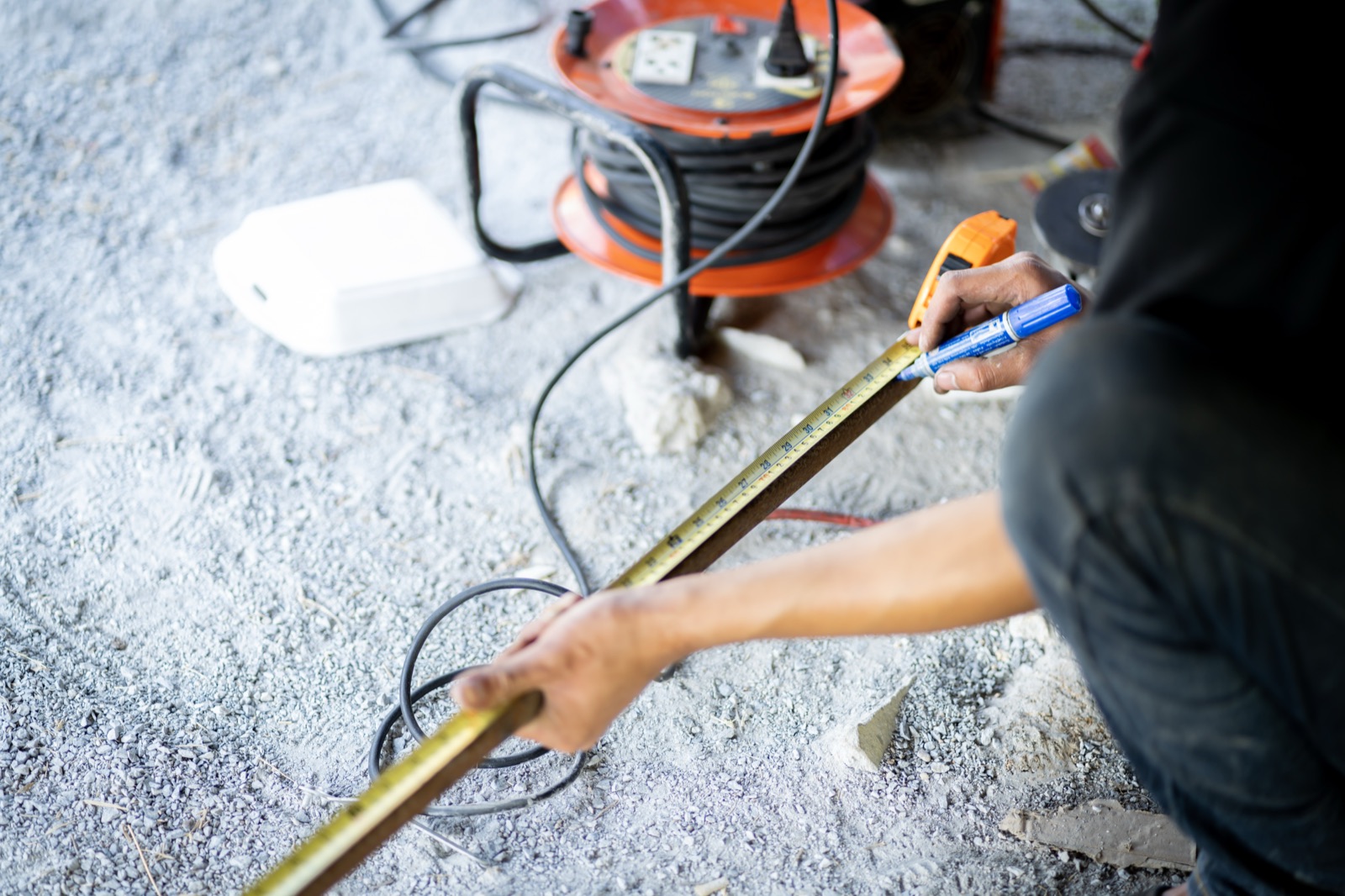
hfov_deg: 23.9
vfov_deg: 16.1
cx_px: 672
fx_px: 3175
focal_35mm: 85
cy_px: 448
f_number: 1.8
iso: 160
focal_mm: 85
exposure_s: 1/200
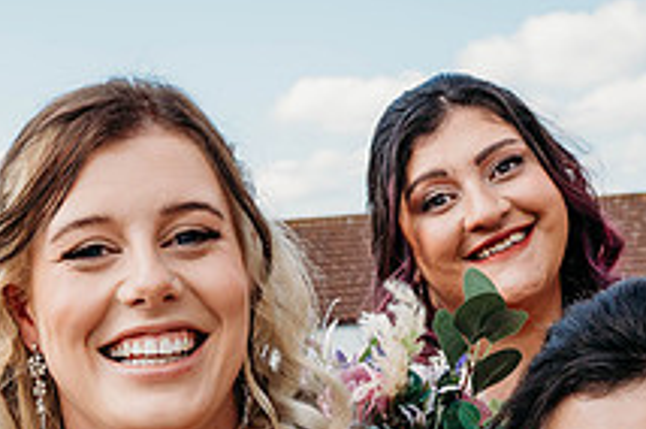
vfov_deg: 14.2
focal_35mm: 95
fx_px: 1702
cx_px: 39
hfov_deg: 20.9
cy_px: 405
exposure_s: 1/1600
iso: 400
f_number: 6.3
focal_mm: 35
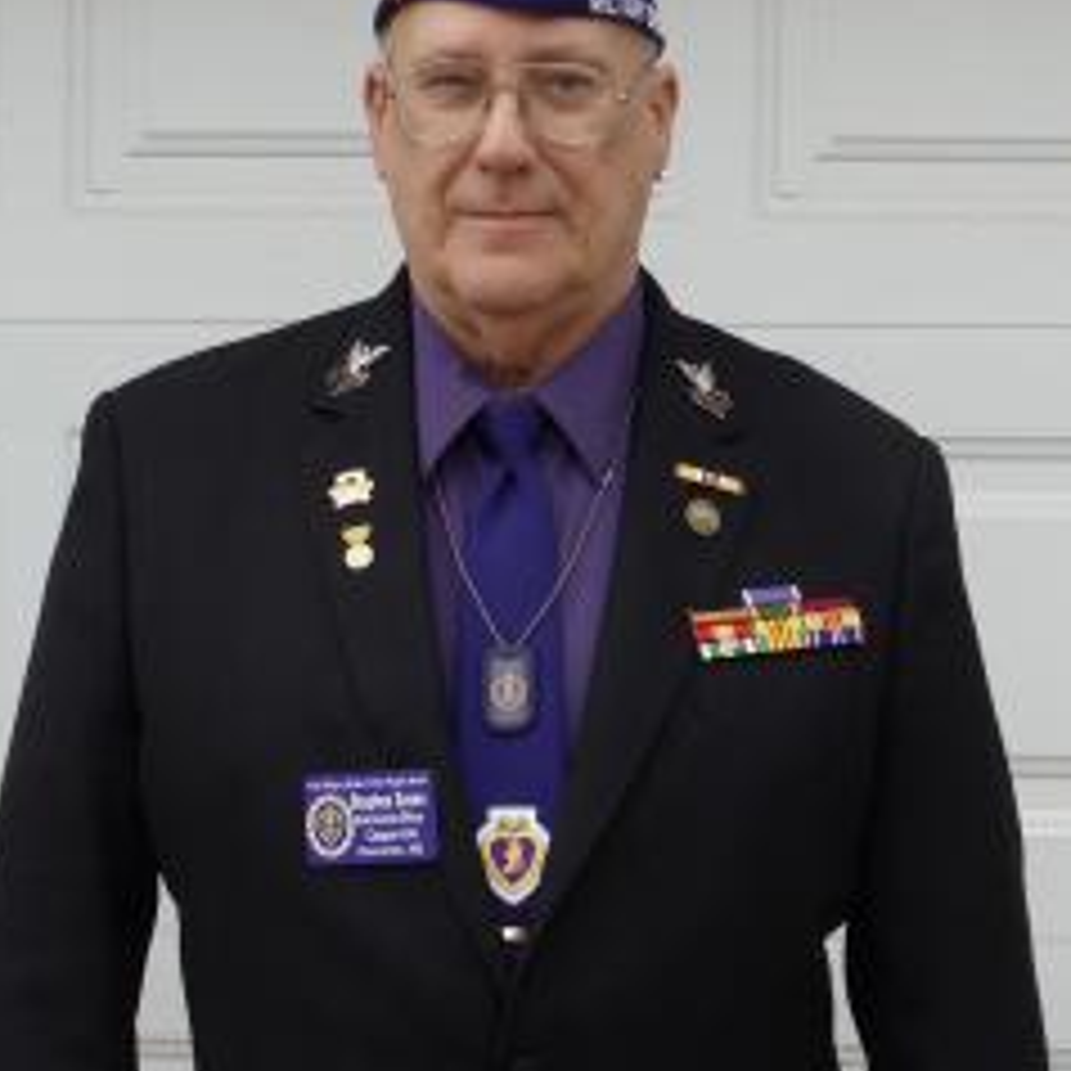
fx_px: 3850
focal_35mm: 110
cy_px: 567
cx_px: 580
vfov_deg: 15.8
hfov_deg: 15.8
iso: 100
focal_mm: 10.12
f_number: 4.4
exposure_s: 1/125
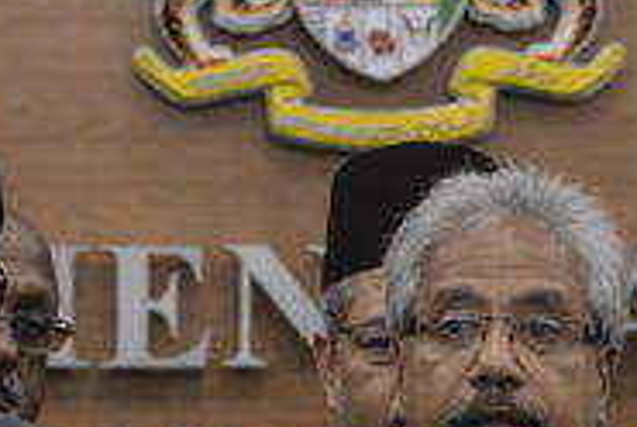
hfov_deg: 6.1
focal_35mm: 338
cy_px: 296
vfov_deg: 4.1
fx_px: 5990
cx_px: 367
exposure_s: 1/200
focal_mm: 92
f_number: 2.8
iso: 1000
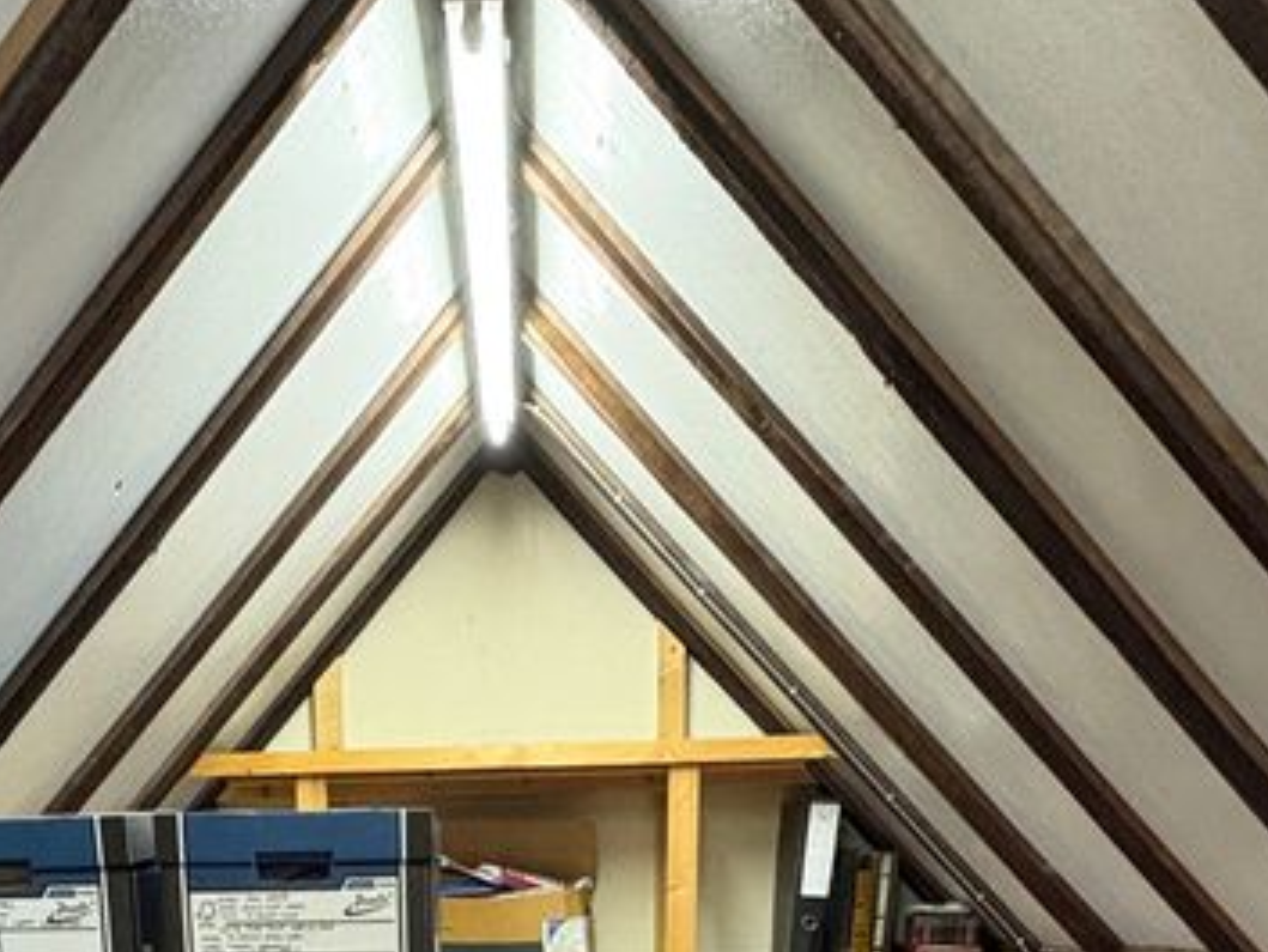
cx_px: 463
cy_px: 1421
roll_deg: +2.0
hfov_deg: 42.6
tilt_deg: -17.5
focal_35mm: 44
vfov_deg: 25.2
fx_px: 1612
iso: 400
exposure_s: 1/50
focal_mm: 2.22
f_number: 2.2
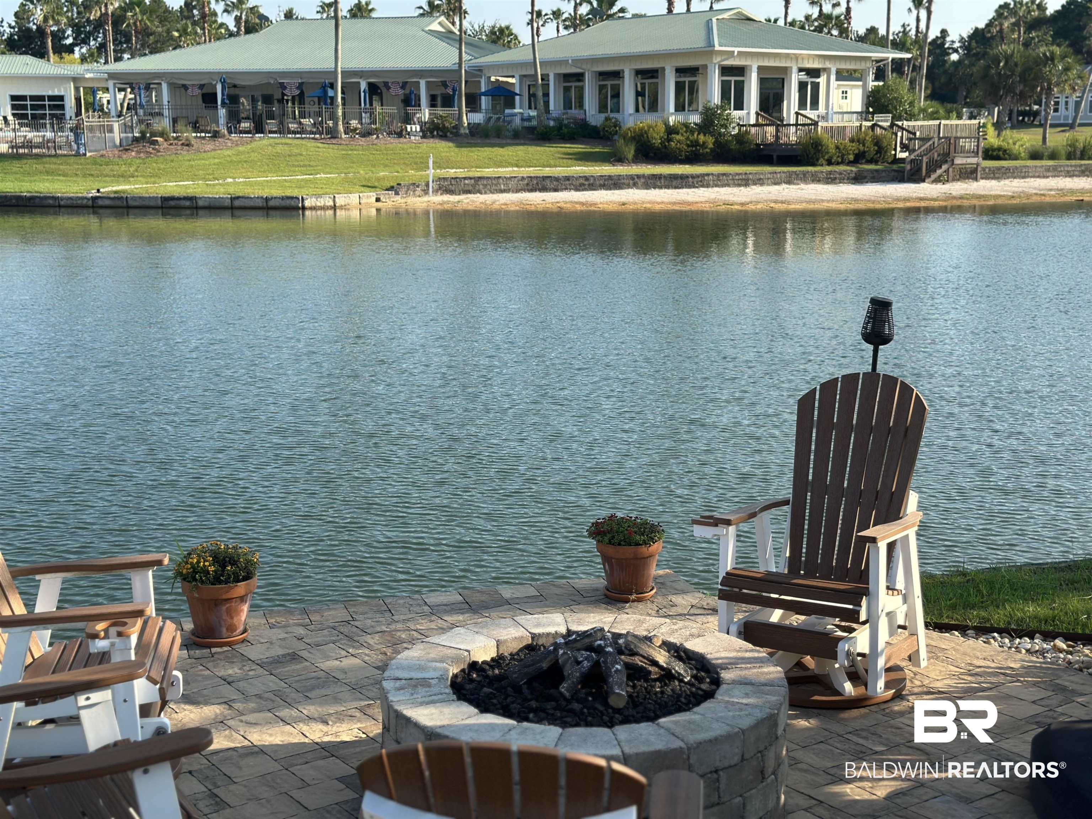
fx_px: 1514
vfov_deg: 30.3
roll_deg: -0.4
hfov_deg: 39.7
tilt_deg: -10.3
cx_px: 546
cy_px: 410
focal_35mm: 48
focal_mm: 6.86
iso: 80
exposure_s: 1/2160
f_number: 1.78
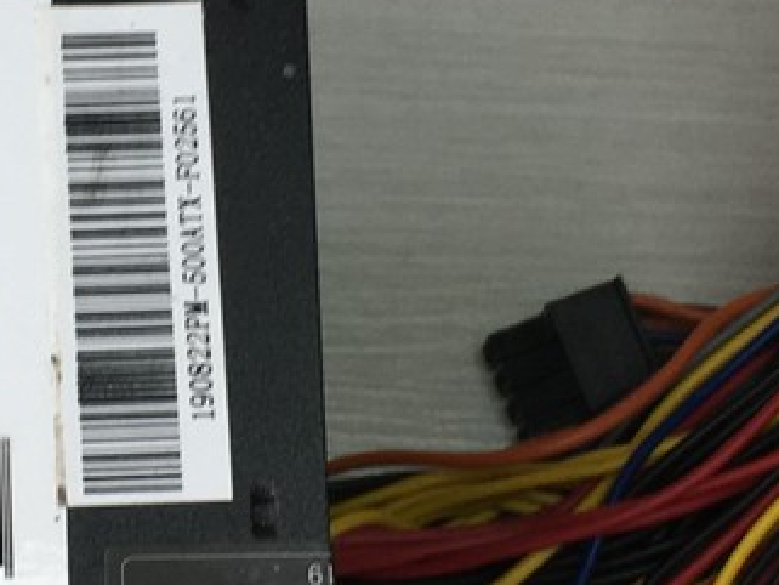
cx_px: 92
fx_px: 2927
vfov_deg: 11.4
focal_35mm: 130
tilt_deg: -73.3
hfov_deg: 15.0
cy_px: 233
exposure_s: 1/100
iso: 25
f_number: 2.2
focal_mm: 4.15
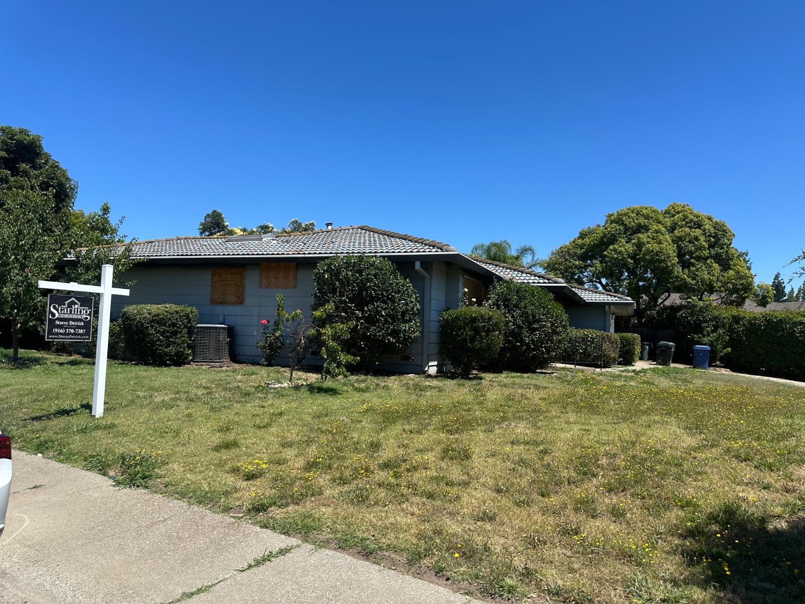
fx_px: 558
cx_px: 402
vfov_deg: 56.8
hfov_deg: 71.6
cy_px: 302
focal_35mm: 24
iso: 80
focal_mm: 6.86
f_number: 1.78
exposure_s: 1/4184
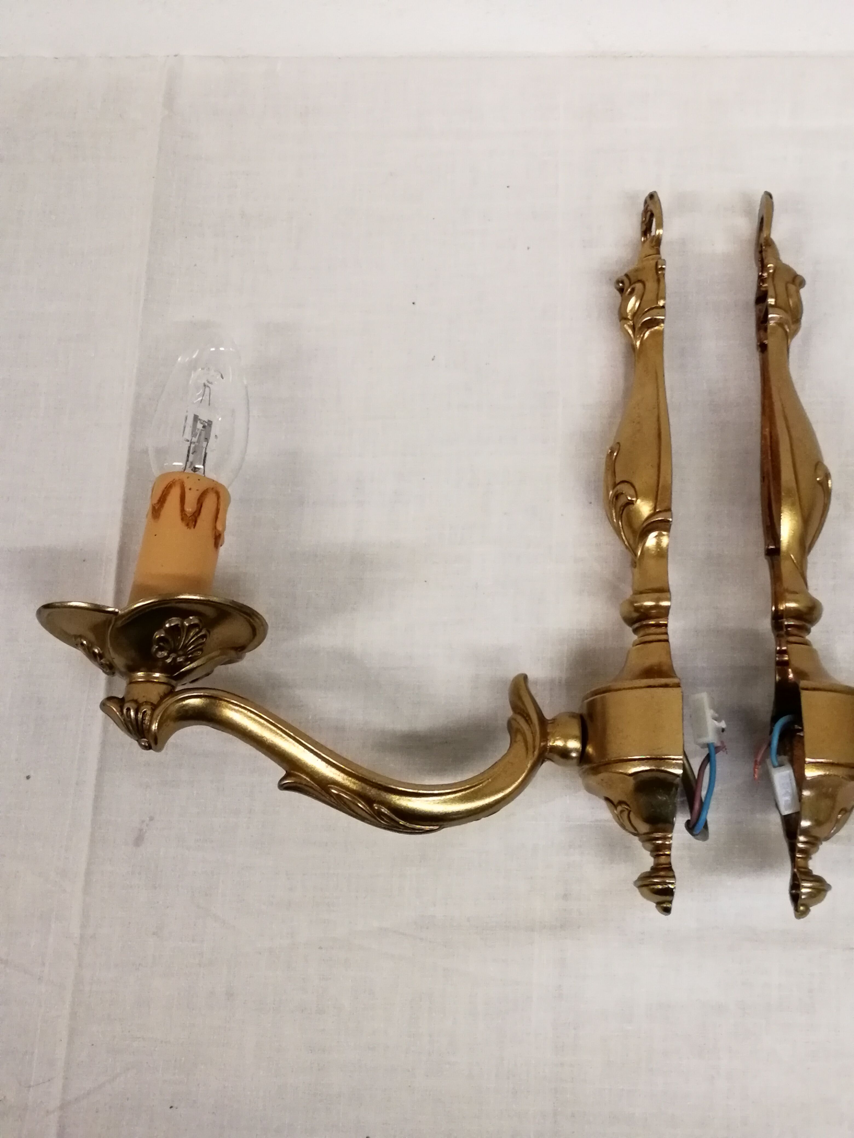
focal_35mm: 41
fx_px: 1349
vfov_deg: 45.8
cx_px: 427
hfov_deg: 35.1
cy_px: 569
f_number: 2.2
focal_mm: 2.38
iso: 80
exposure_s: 1/50
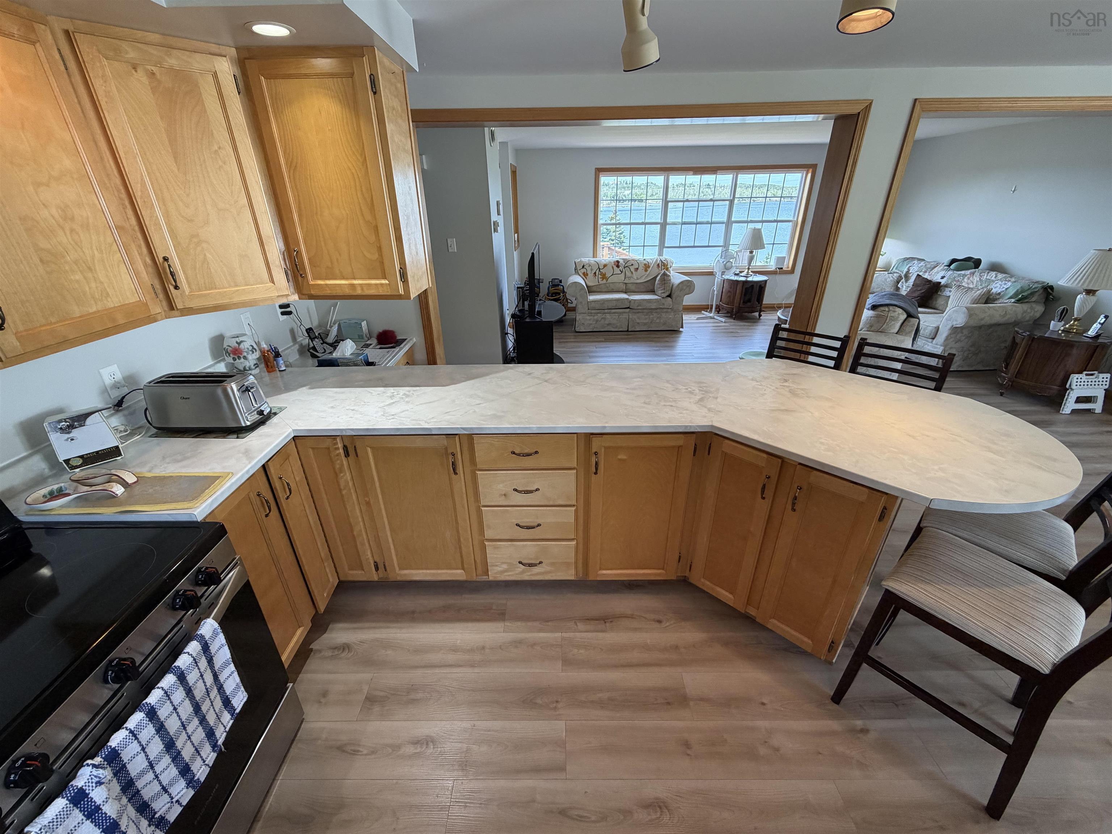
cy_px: 417
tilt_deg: -24.7
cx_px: 556
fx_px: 450
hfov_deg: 102.1
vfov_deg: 85.7
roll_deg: +1.7
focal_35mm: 14
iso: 160
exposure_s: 1/120
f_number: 2.2
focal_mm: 2.22
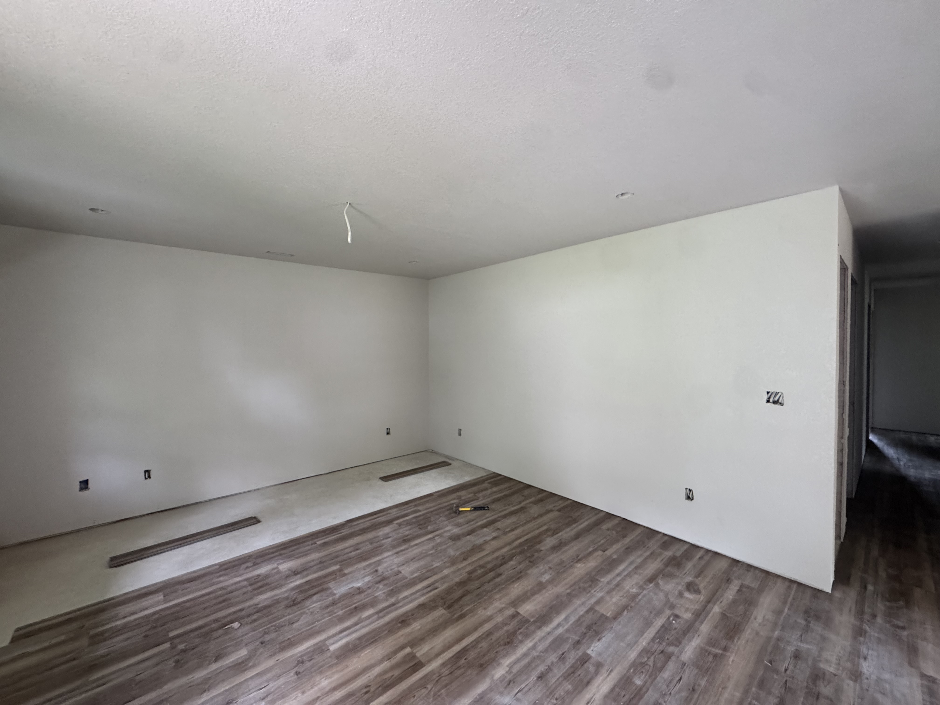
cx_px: 470
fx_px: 380
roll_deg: -0.5
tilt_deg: +0.0
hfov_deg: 102.1
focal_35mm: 14
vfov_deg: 85.7
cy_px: 352
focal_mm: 2.22
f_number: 2.2
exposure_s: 1/99
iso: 320
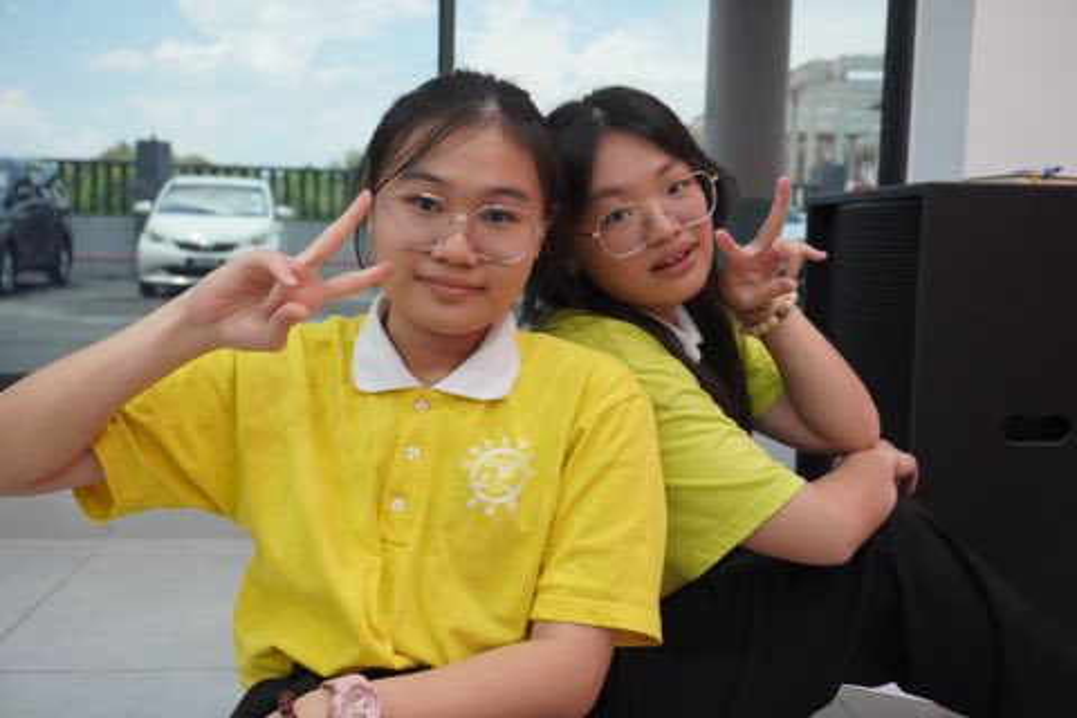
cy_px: 359
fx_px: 1122
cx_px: 538
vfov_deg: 35.5
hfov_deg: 51.3
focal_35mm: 38
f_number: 4.5
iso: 2500
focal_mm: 25
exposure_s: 1/160
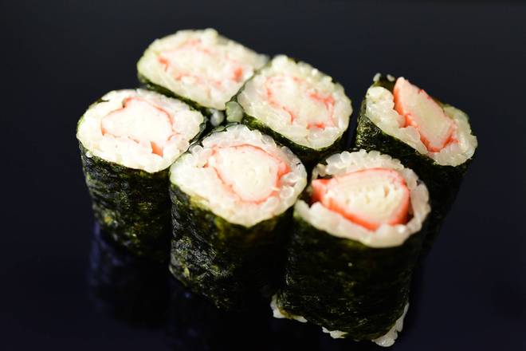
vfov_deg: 22.6
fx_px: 877
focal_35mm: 60
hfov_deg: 33.4
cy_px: 176
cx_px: 263
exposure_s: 1/200
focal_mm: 60
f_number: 6.3
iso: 2500
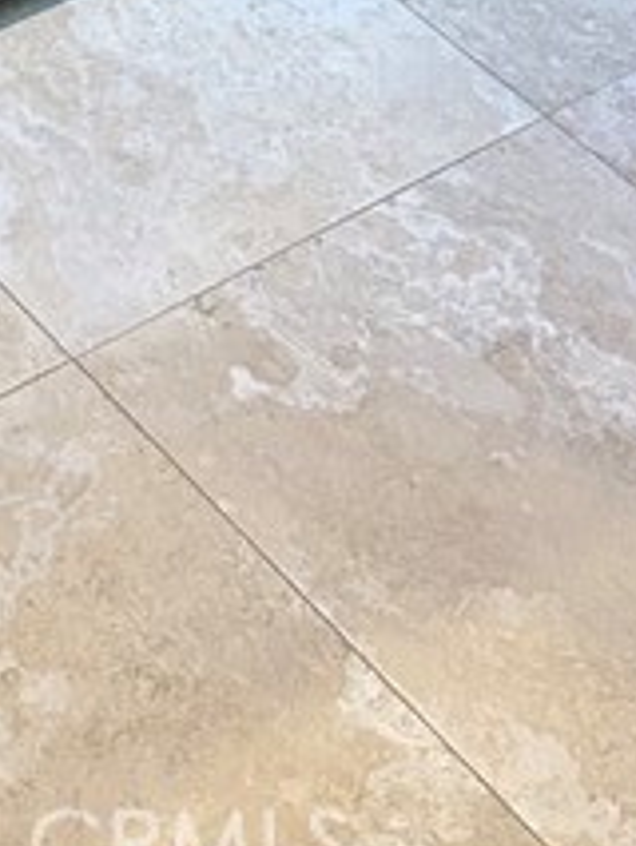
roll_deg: -3.8
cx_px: -326
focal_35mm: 125
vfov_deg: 12.6
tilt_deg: -18.2
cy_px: -1132
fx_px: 3059
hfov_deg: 11.4
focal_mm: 5.7
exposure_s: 1/60
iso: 200
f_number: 1.5
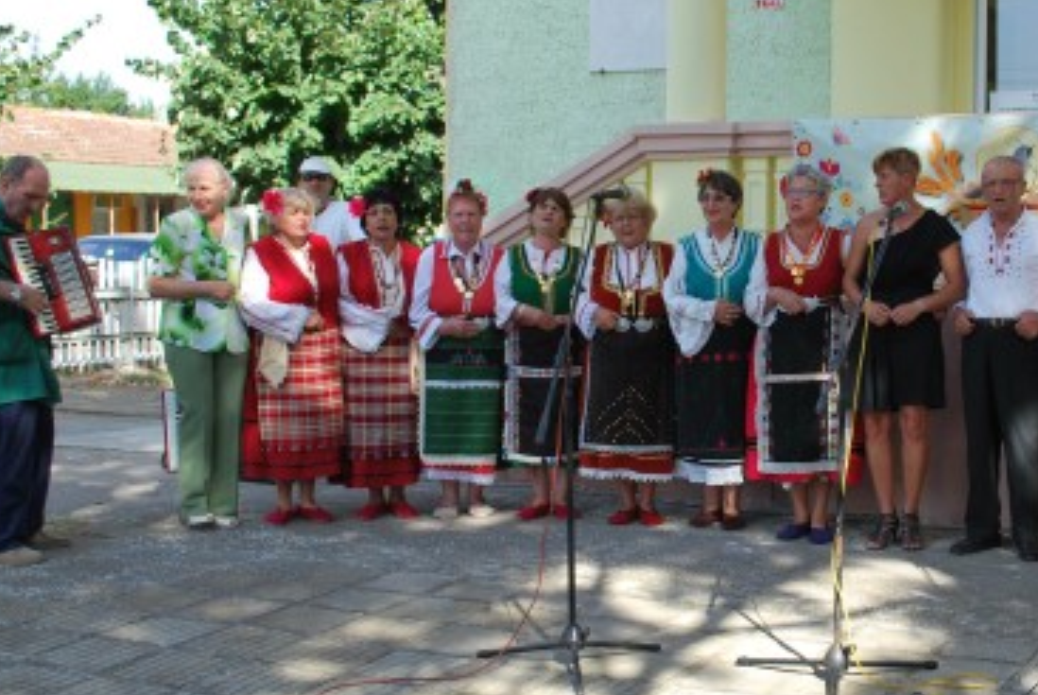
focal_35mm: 54
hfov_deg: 35.9
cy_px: 345
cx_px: 798
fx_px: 1559
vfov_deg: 25.1
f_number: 5.6
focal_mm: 20
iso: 100
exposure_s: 1/125
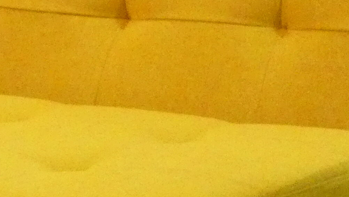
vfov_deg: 6.3
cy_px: 273
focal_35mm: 191
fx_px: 1768
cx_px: -199
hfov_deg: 10.8
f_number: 3.5
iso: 1250
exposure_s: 1/80
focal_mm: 6.5
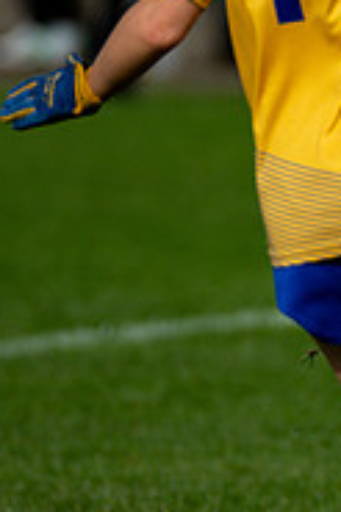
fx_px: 20098
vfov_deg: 1.5
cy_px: 122
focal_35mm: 1412
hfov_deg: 1.0
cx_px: 632
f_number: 2.8
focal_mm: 300
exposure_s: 1/4000
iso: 160
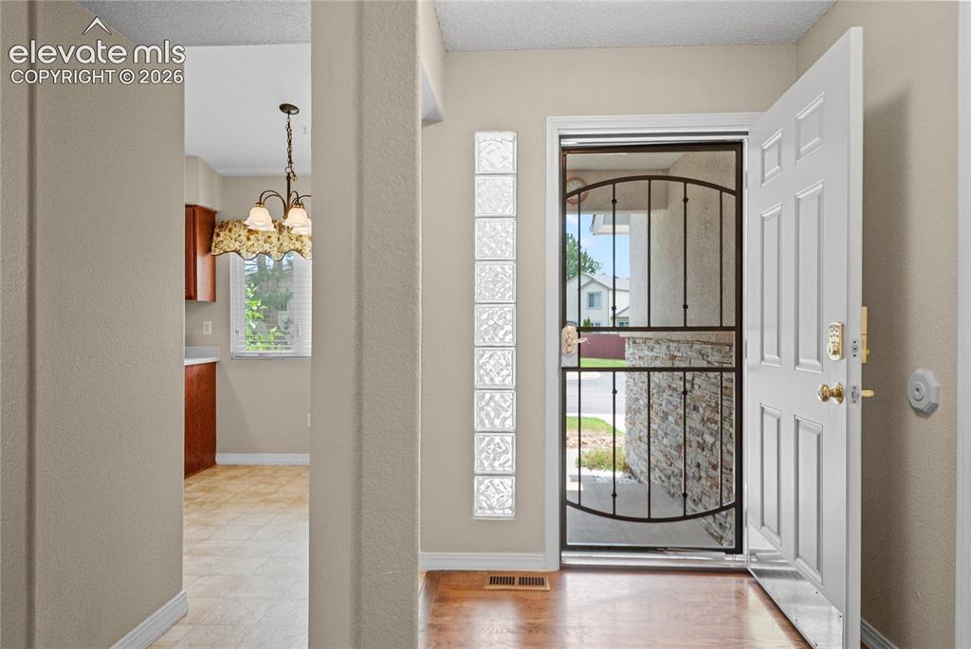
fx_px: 567
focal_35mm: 21
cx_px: 486
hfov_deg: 81.1
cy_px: 324
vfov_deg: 59.6
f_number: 4
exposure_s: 1/30
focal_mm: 14
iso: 200
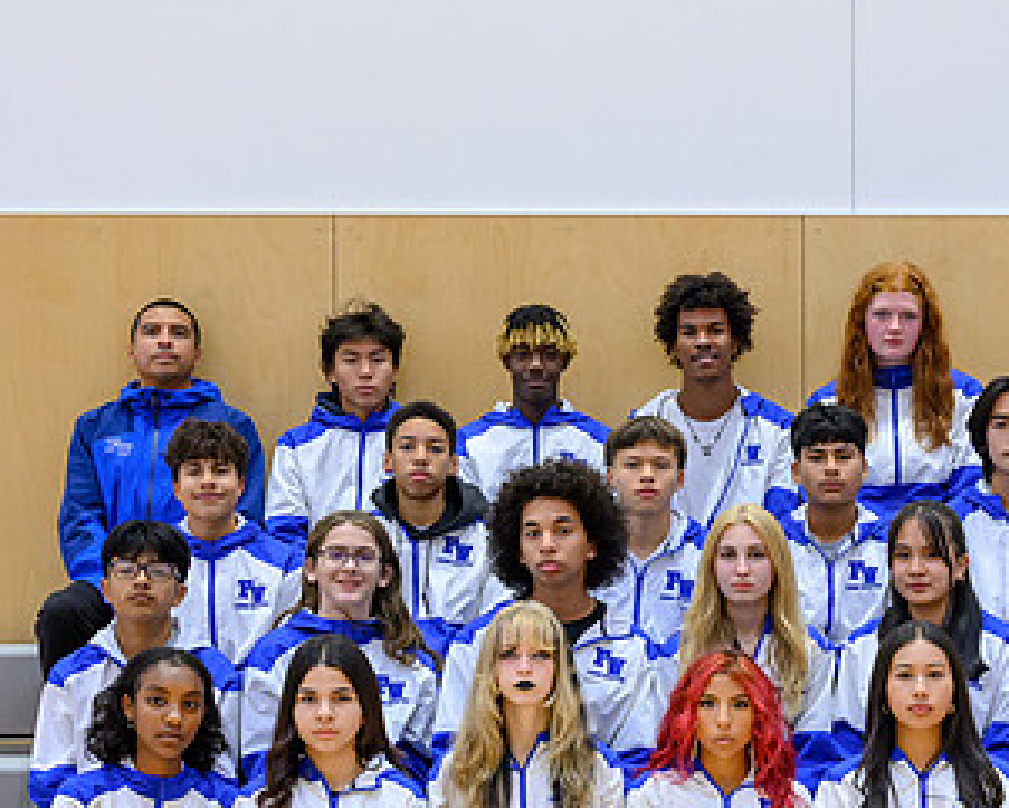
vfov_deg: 13.3
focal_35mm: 115
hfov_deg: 16.5
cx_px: 890
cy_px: 708
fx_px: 3435
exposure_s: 1/125
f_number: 4.5
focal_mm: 44
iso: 1600
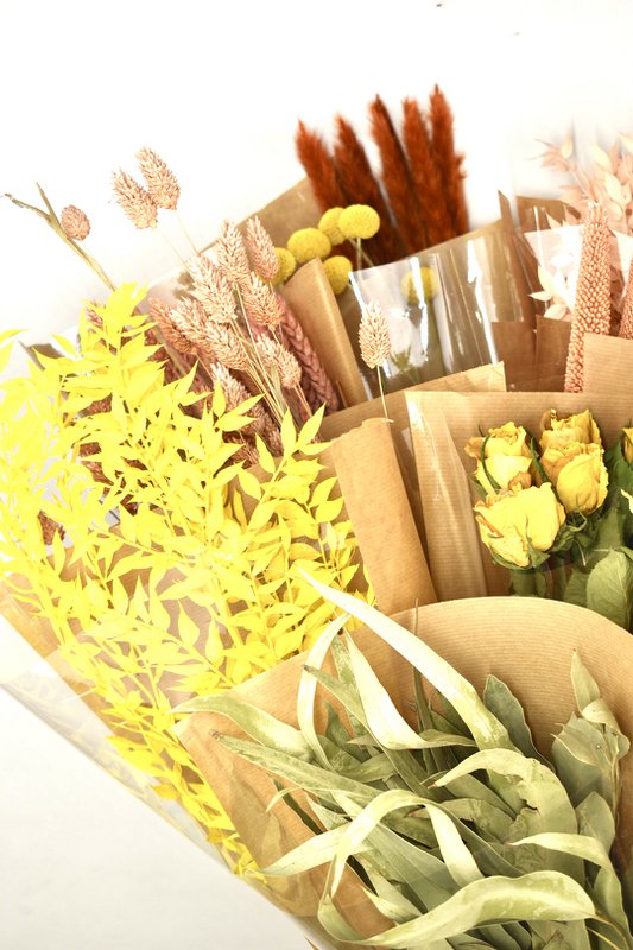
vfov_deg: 33.4
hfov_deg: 22.6
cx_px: 316
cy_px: 475
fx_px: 1583
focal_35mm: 60
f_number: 4.8
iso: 100
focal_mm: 40
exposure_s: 1/80
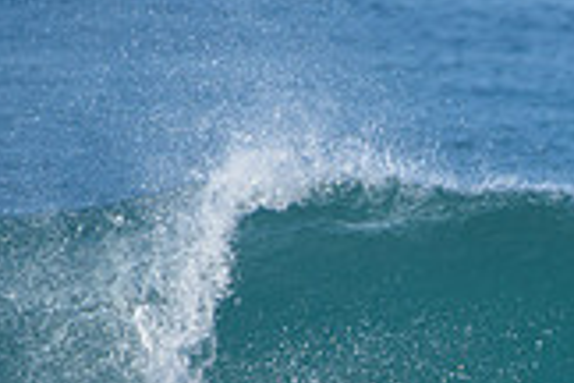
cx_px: 592
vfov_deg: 0.8
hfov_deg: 1.2
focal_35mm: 1793
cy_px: 473
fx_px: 28586
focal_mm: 500
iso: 280
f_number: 5.6
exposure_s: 1/2000
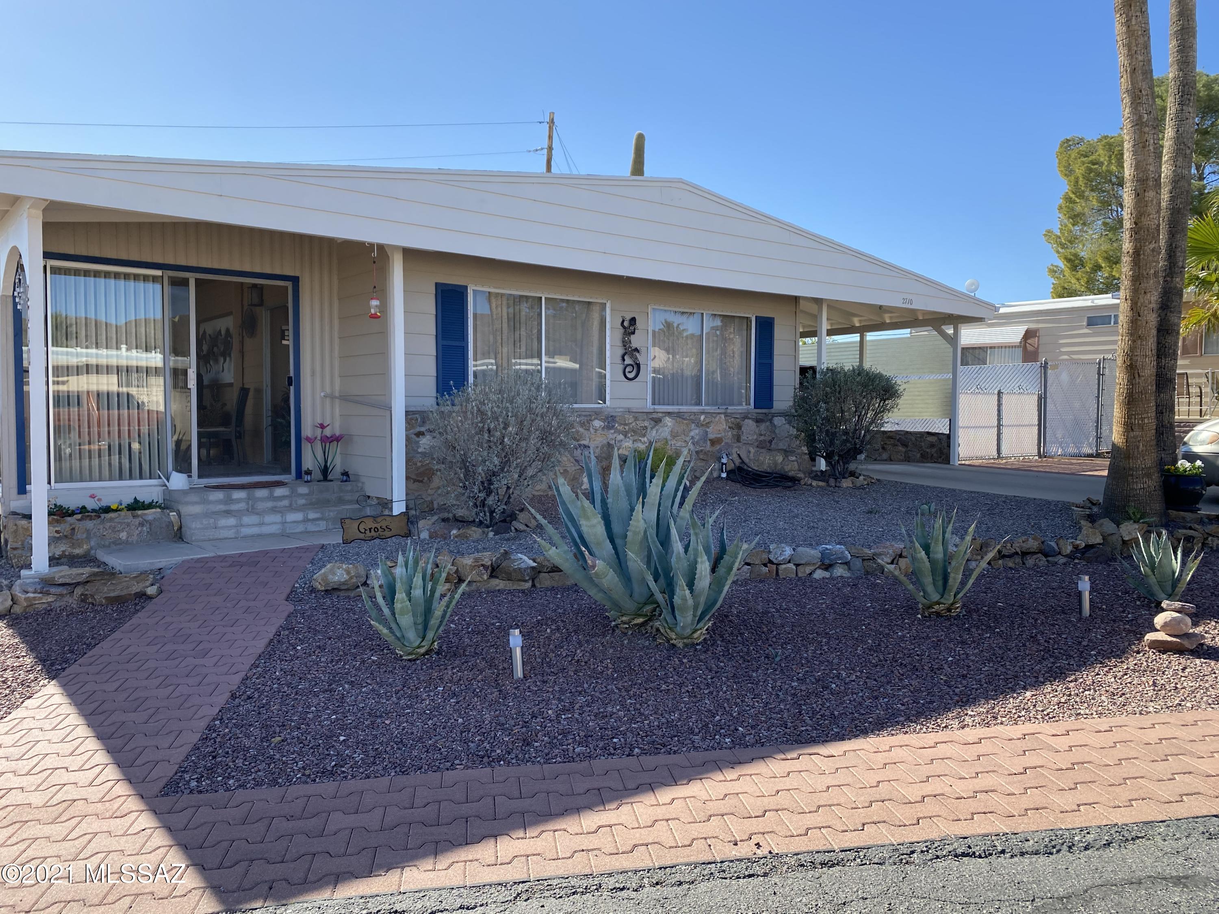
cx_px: 610
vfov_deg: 53.1
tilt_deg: -2.7
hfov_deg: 67.3
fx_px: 916
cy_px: 457
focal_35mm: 26
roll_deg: +1.0
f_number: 1.8
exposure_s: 1/1464
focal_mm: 4.25
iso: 32
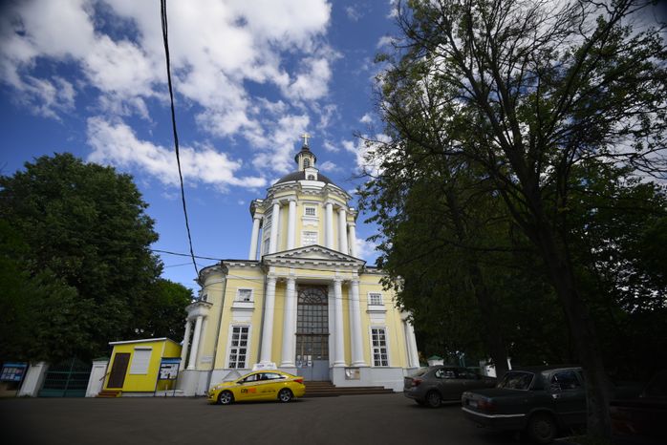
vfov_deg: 73.8
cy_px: 222
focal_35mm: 16
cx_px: 334
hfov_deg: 96.7
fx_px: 297
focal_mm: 16
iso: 200
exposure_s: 1/640
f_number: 4
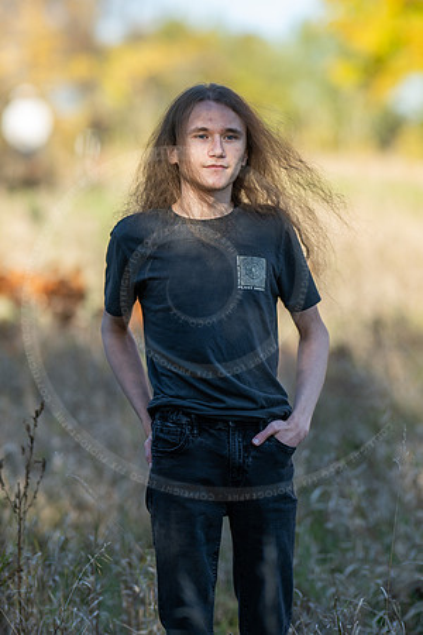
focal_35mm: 127
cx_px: 212
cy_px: 318
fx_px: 2238
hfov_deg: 10.8
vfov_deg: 16.1
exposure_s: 1/1600
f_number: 1.4
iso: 80
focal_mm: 85
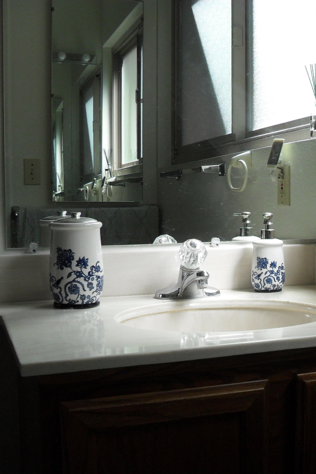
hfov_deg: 26.6
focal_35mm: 49
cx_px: 286
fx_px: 645
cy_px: 239
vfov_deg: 40.3
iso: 100
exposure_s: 1/180
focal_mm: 6.2
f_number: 2.8
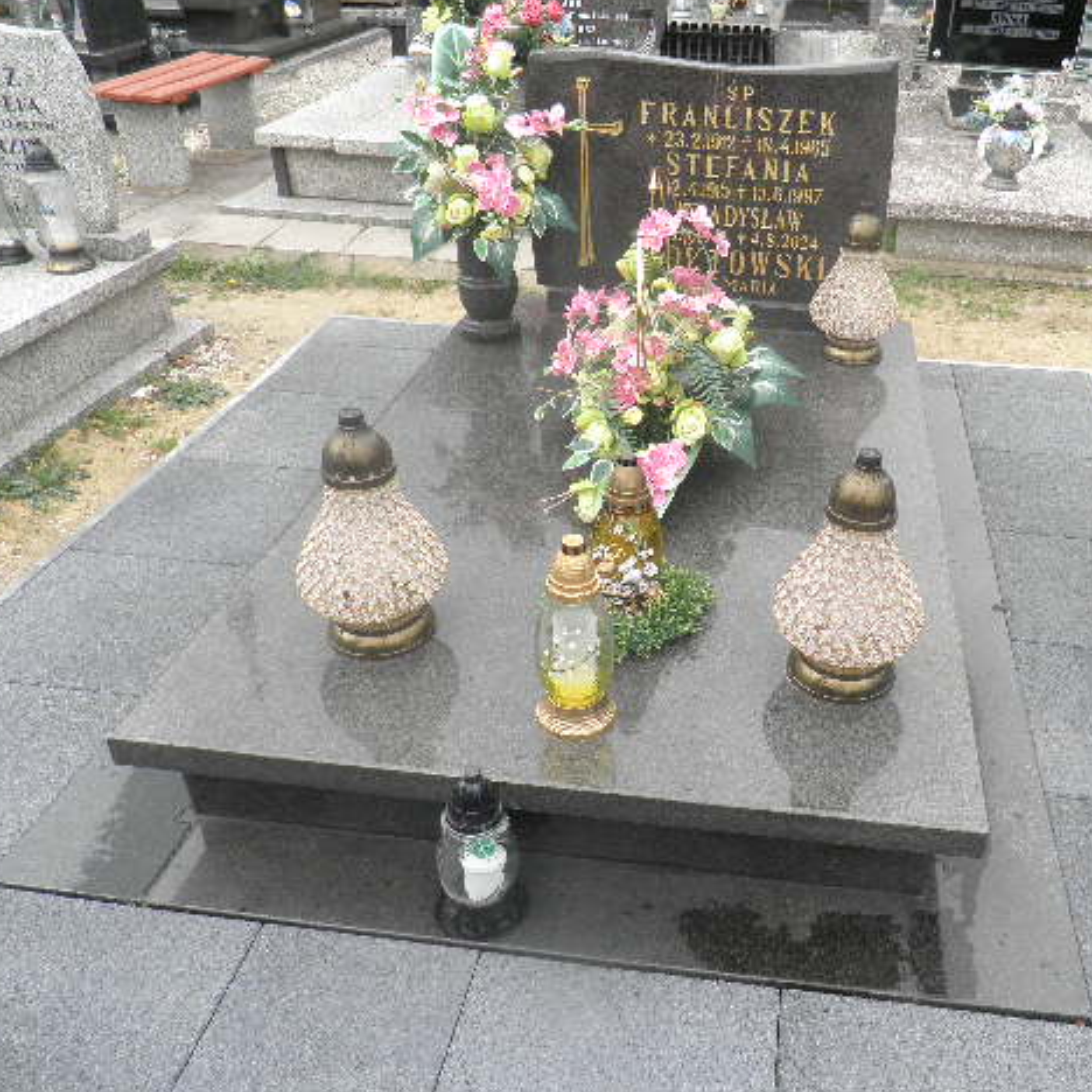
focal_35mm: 29
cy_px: 541
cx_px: 712
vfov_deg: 55.6
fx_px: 1035
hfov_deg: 54.7
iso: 64
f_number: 3.3
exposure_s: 1/100
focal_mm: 4.3
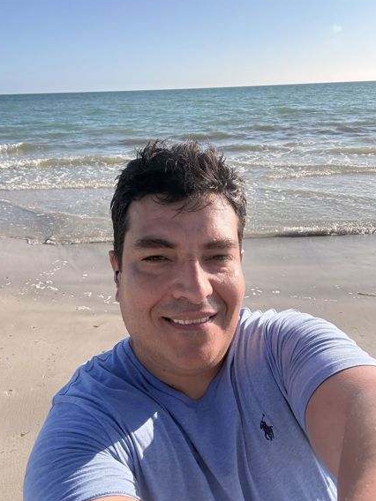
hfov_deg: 45.4
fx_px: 449
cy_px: 247
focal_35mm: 31
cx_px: 185
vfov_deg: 58.3
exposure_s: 1/1255
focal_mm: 2.69
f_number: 1.9
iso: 40
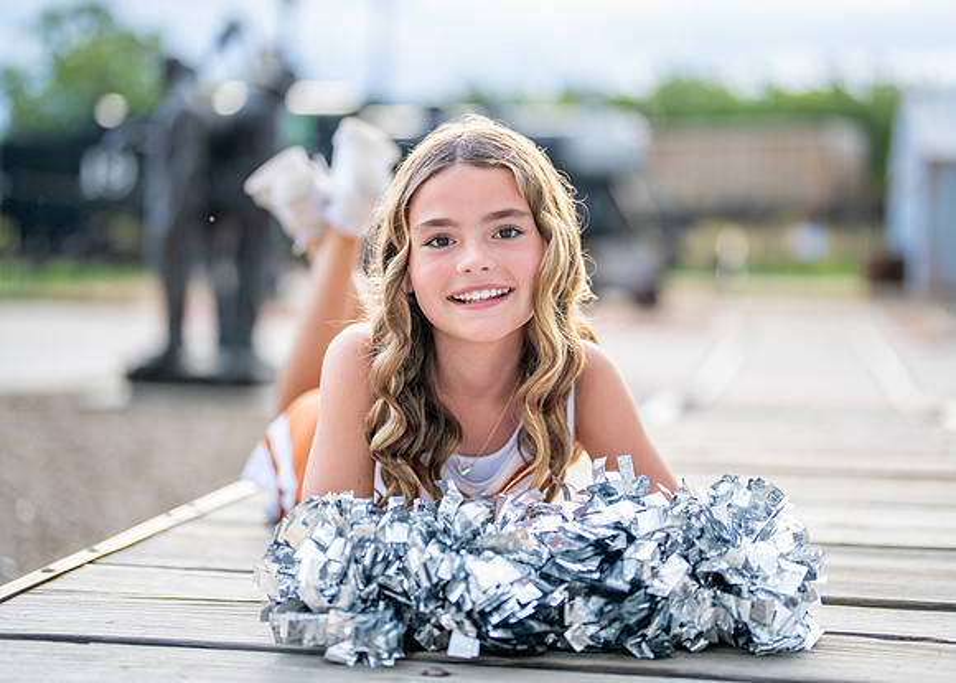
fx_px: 1553
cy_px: 312
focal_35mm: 57
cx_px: 496
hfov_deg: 34.2
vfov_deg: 24.8
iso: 250
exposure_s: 1/640
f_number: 1.2
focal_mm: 50
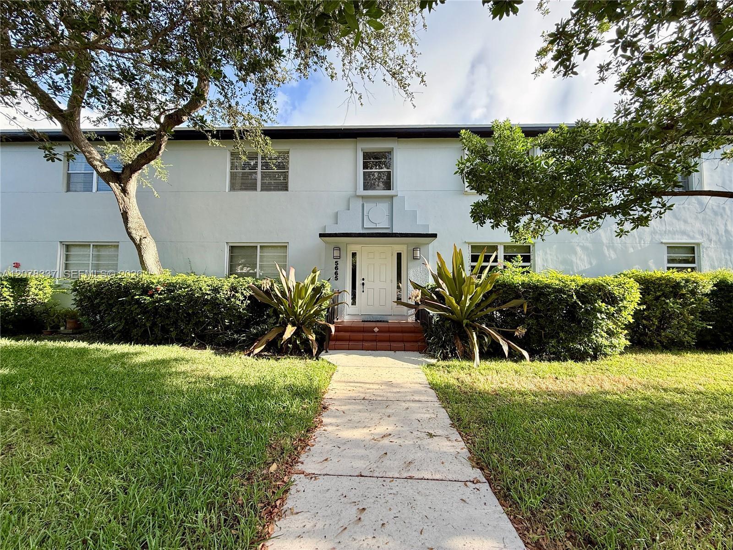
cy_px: 275
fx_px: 296
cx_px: 366
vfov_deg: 85.7
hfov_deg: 102.1
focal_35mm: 14
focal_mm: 2.22
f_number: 2.2
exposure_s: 1/351
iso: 50
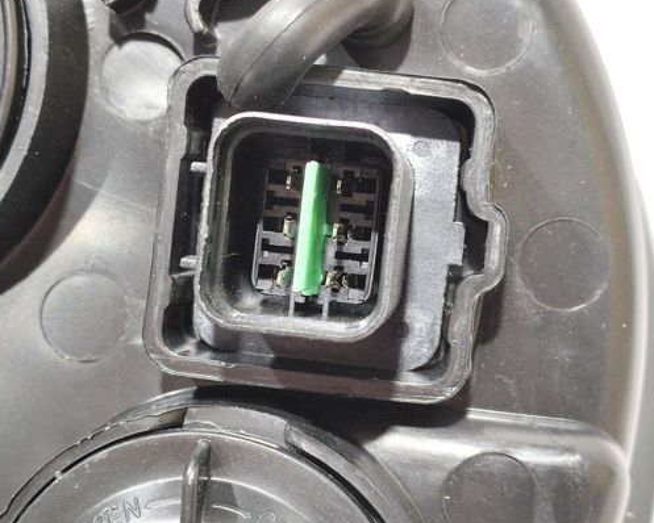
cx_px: 284
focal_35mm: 64
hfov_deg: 29.5
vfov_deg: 23.9
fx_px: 1239
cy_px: 232
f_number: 1.75
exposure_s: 1/50
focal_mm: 4.75
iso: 224
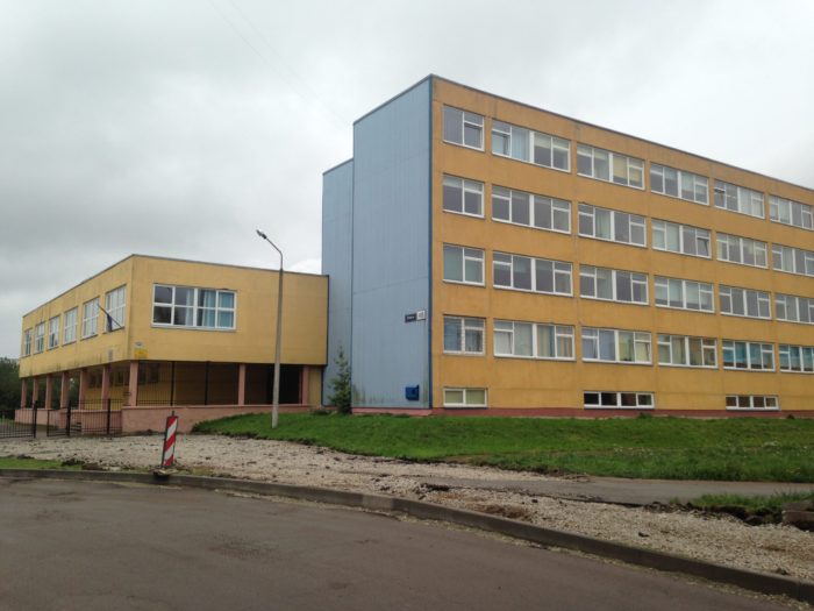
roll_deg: +0.4
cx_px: 407
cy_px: 306
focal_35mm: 33
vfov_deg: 42.9
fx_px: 776
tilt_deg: +7.3
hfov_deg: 55.4
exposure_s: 1/364
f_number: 2.4
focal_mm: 4.12
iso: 50
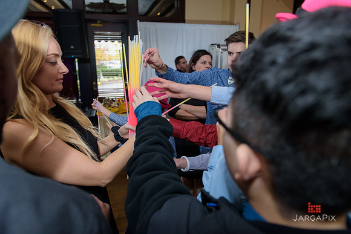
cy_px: 117
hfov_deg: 73.7
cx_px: 176
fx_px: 234
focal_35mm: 24
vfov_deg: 53.2
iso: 1250
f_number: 3.2
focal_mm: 24
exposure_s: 1/125
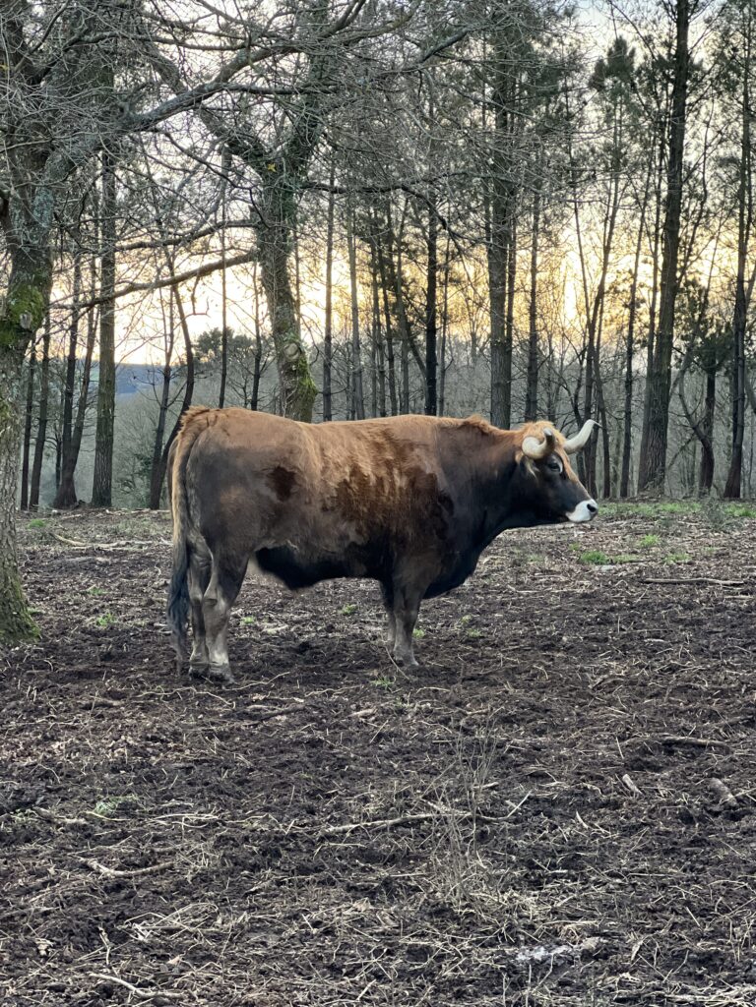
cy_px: 504
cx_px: 378
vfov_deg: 25.3
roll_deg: -0.9
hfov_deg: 19.1
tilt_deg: -0.9
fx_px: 2242
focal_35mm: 77
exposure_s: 1/40
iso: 320
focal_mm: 9
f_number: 2.8
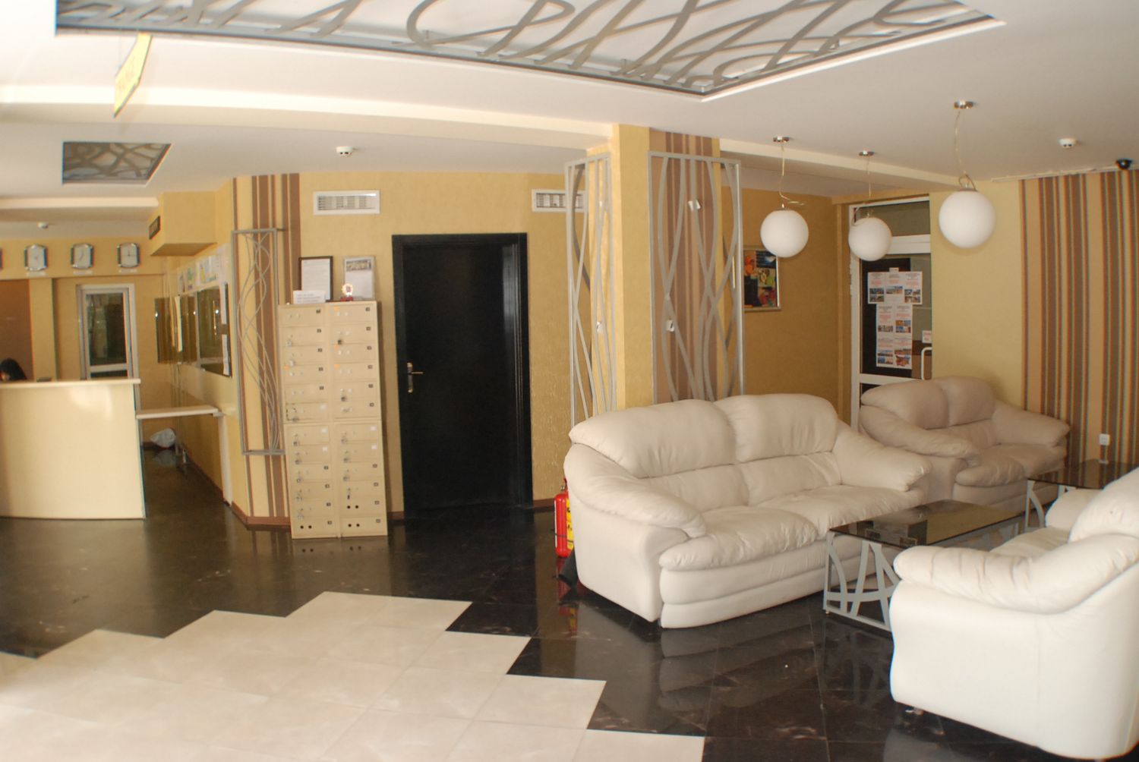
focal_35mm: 36
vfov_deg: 37.0
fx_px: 1140
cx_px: 570
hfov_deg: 53.1
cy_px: 381
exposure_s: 1/100
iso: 1000
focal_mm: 24
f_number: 5
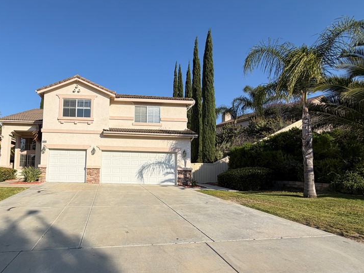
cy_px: 157
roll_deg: -0.5
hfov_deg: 78.8
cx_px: 119
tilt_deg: +6.9
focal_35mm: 20
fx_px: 210
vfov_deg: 65.6
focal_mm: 2.22
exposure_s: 1/789
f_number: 2.2
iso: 20
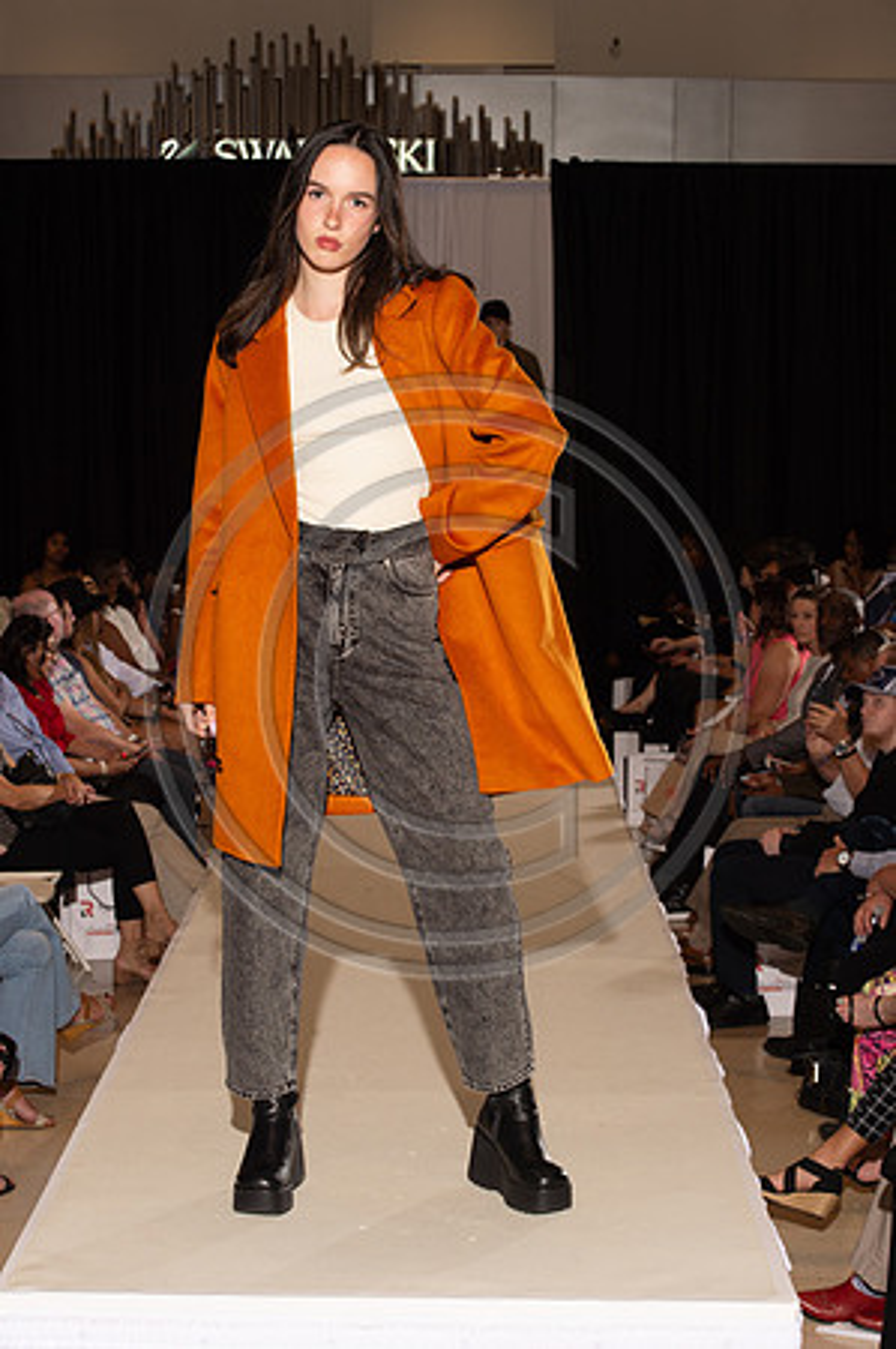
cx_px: 448
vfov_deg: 27.0
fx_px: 2806
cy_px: 674
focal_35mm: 75
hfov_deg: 18.1
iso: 800
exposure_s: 1/250
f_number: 9
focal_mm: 75
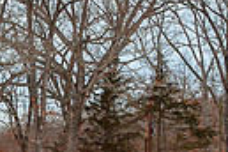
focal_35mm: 199
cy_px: 152
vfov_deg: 6.9
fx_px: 1260
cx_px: -59
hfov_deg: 10.1
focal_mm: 24
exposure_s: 1/125
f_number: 11
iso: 200
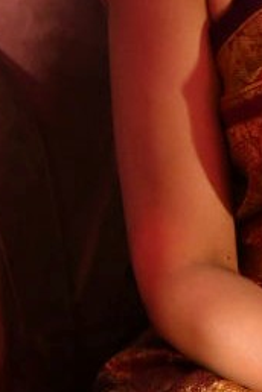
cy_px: 343
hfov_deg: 5.0
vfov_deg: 7.4
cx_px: 312
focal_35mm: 276
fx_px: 3013
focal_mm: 44
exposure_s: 1/125
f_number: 5
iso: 2000
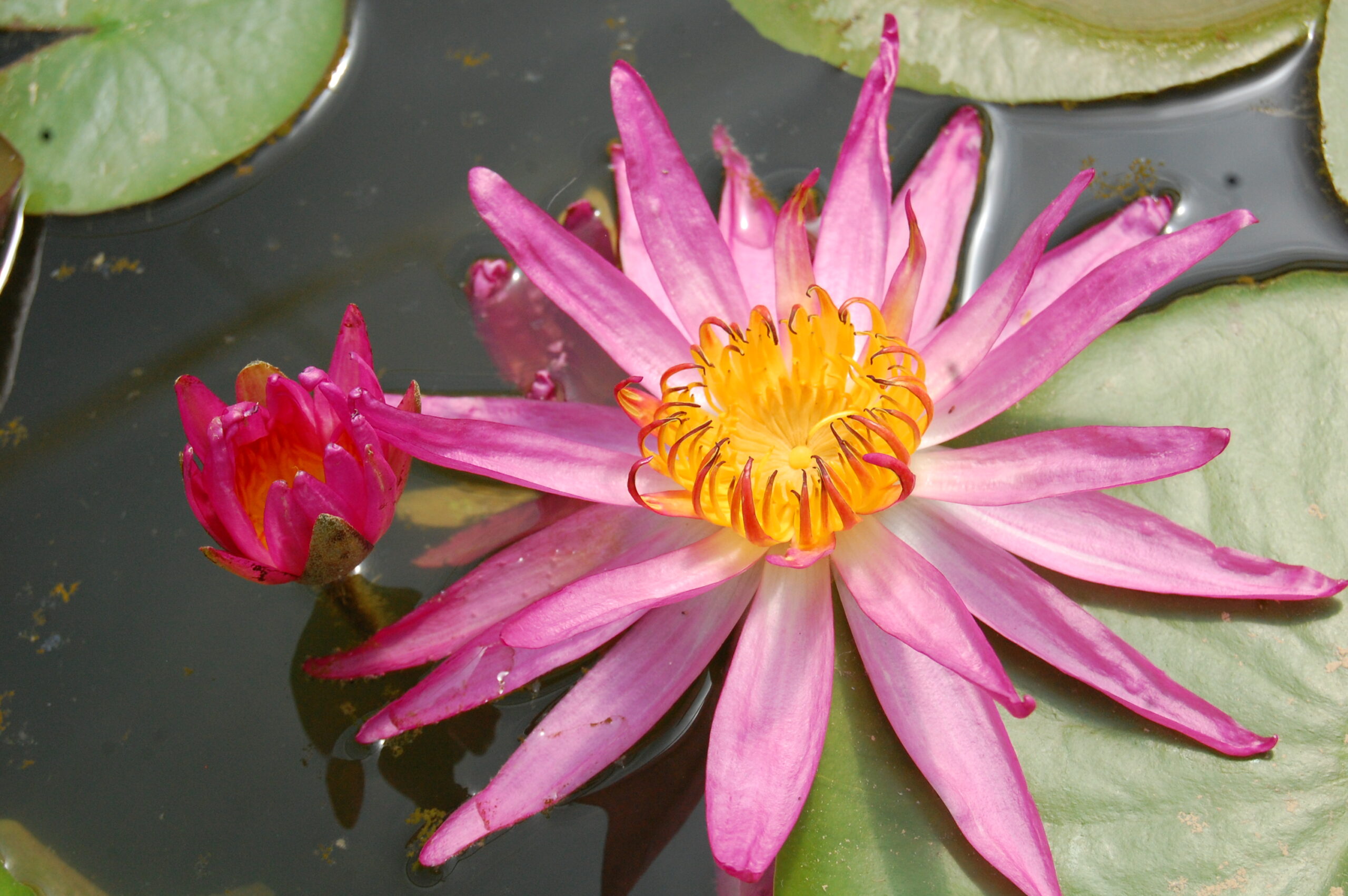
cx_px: 674
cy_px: 448
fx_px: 3086
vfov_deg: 16.5
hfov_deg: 24.6
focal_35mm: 82
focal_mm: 55
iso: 800
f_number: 11
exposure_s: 1/800
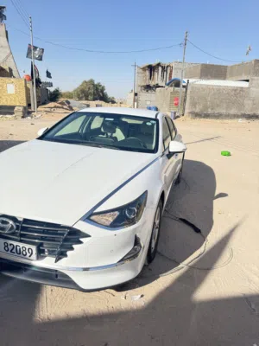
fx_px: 239
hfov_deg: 56.8
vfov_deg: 71.6
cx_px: 130
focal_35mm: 24
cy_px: 173
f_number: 1.78
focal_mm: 6.76
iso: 80
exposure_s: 1/2959
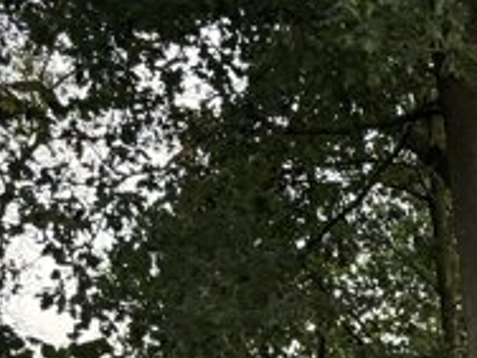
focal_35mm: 107
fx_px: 1474
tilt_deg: +0.8
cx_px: 634
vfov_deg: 12.2
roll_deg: -3.1
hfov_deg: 17.2
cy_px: 729
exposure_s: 1/116
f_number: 1.78
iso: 200
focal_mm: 6.76
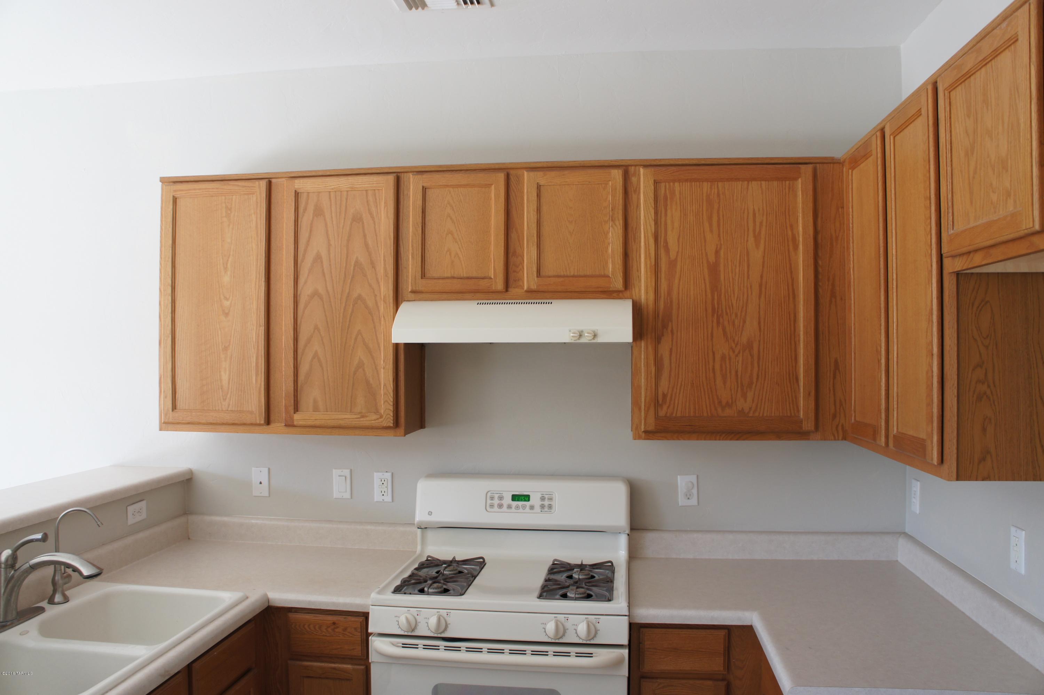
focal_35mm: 27
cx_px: 522
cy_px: 348
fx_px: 782
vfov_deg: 47.9
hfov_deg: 67.4
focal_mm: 18
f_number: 4.5
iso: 200
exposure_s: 1/40
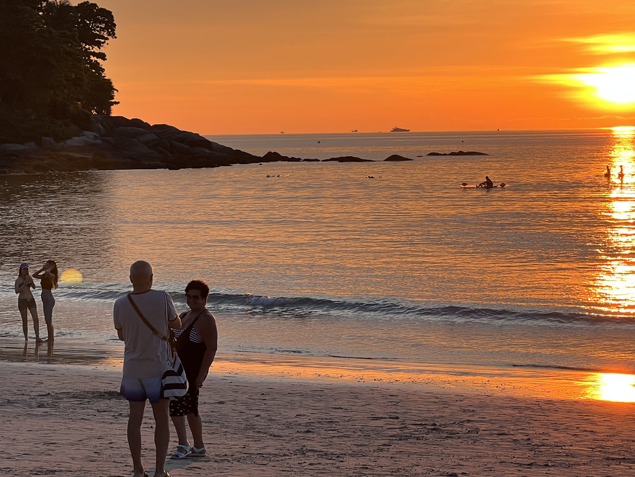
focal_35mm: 121
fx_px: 2220
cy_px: 192
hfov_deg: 16.3
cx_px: 339
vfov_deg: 12.2
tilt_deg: -0.7
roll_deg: +1.0
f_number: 2.8
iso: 32
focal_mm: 9
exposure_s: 1/171
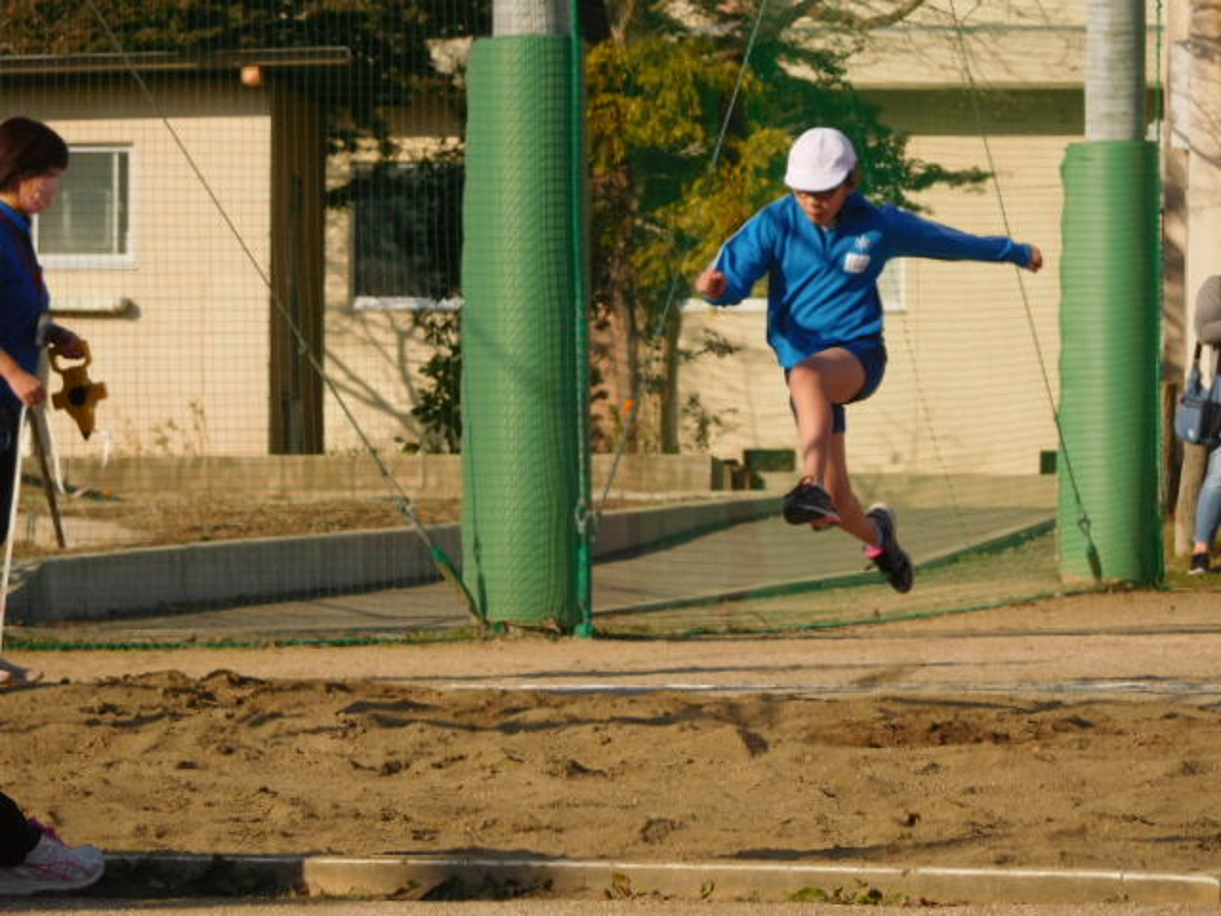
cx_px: 610
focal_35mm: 225
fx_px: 7936
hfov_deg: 8.8
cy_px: 458
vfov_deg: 6.6
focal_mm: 40.1
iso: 125
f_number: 5.5
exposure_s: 1/640
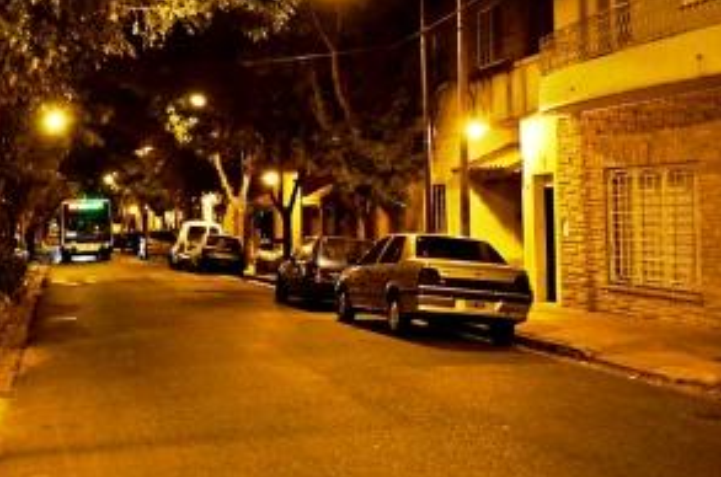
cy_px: 161
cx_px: 175
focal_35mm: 55
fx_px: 1099
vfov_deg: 24.4
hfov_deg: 35.5
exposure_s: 1/50
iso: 800
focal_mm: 24
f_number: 3.8
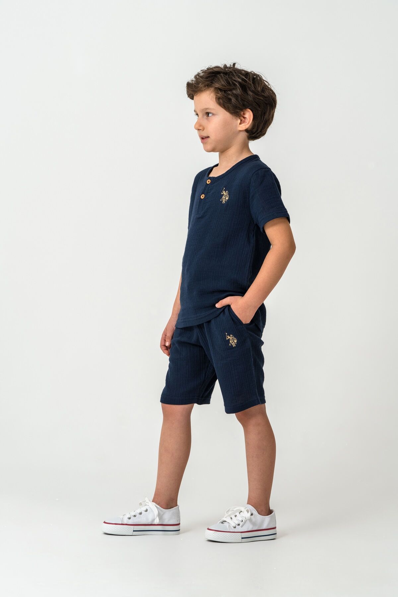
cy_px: 298
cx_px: 199
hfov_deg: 11.8
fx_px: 1924
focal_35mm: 116
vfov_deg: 17.6
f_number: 8
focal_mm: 116
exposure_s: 1/125
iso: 160
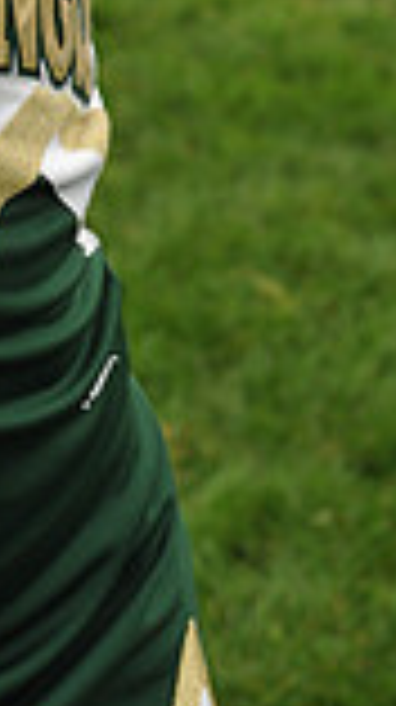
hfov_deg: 6.2
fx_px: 3631
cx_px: -198
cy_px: -405
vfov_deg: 10.7
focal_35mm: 194
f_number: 4
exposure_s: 1/2500
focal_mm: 50
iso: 800
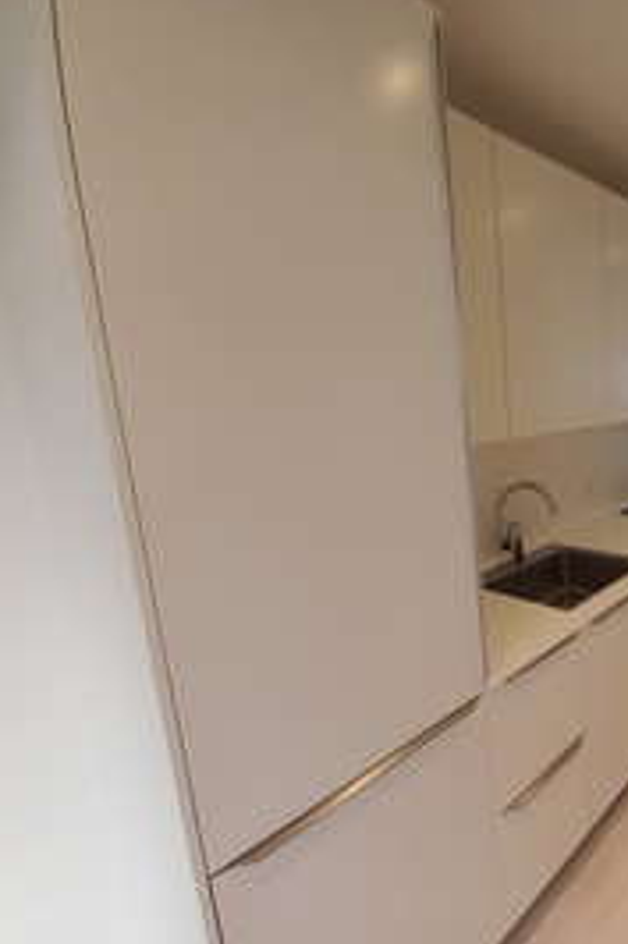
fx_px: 498
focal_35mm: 19
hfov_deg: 58.7
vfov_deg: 86.9
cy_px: 479
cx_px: 516
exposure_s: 1/50
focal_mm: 1.42
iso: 64
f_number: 2.2
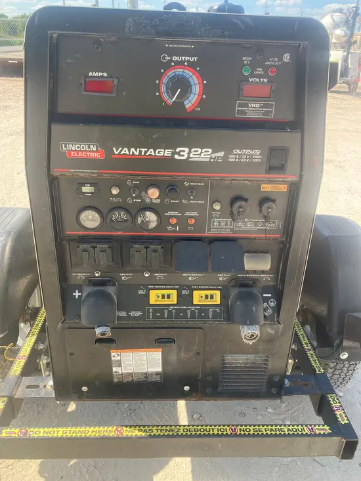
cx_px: 180
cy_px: 240
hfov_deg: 49.8
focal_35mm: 28
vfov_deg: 63.4
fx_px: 389
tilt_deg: -24.9
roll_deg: -3.4
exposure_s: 1/496
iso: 32
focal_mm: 3.99
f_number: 1.8
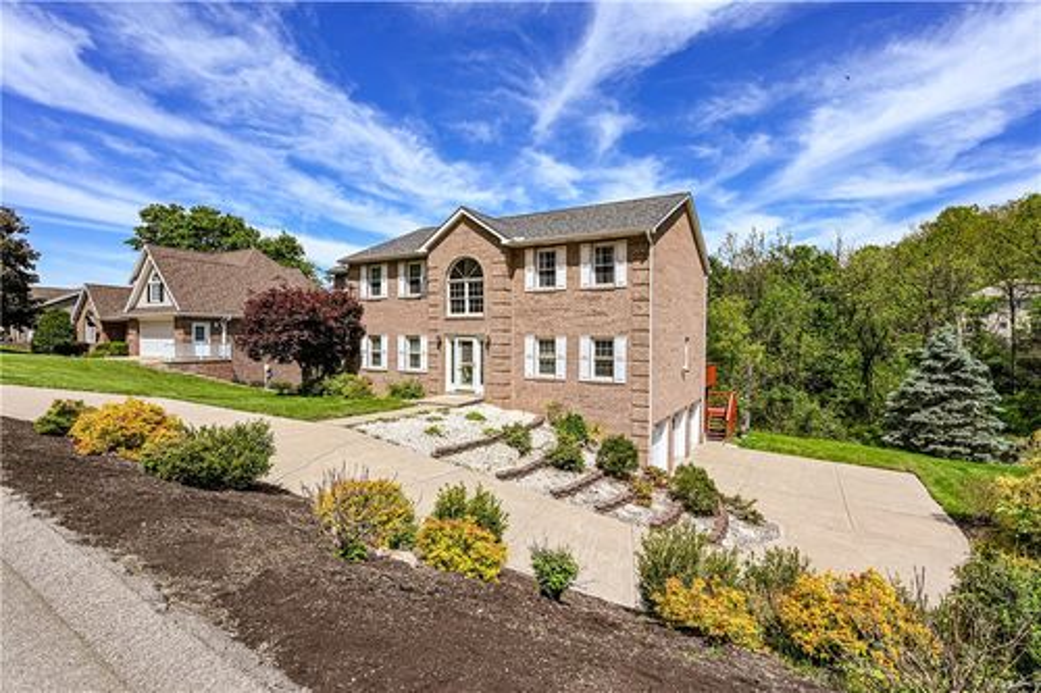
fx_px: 477
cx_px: 520
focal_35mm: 16
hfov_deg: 95.0
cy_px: 346
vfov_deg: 72.0
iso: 100
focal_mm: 16.5
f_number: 8
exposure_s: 1/250
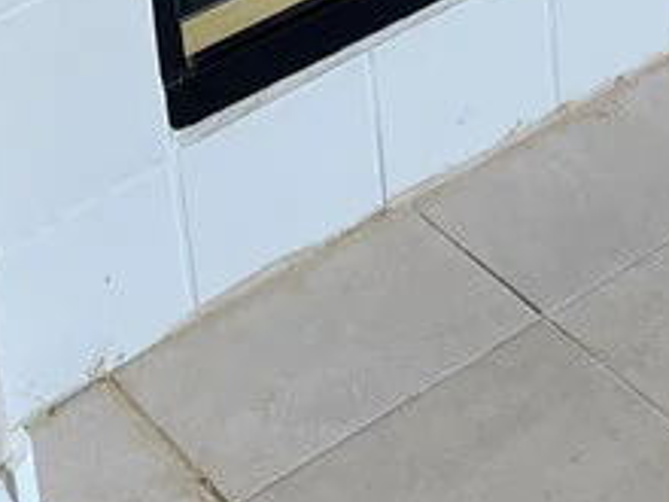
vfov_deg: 10.9
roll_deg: +6.5
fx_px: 2338
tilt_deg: -18.8
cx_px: 274
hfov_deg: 16.3
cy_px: -581
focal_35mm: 121
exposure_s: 1/121
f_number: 1.5
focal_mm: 5.7
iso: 64
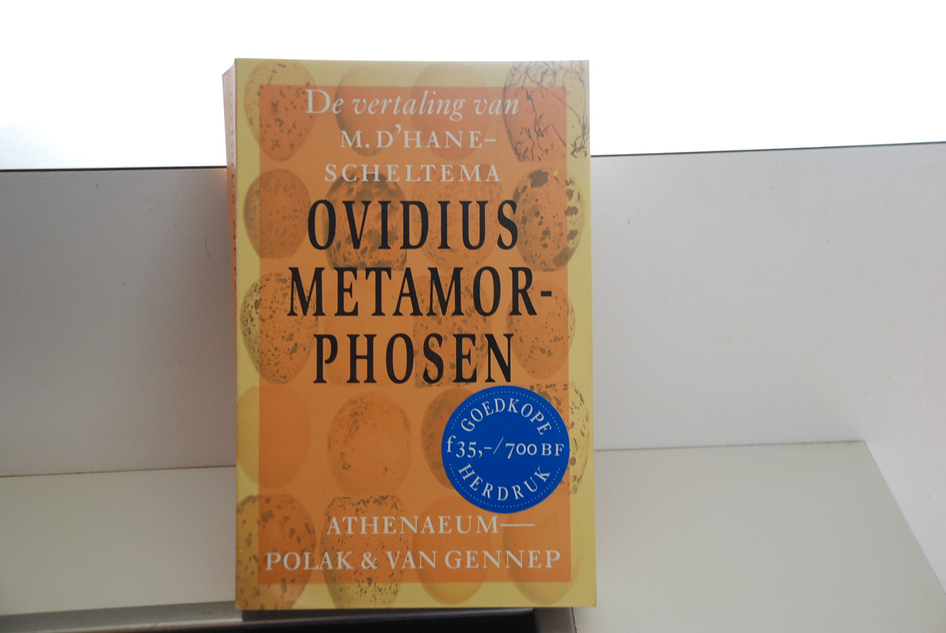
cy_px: 316
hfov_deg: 35.0
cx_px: 473
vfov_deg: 23.8
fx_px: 1500
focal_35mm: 57
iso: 400
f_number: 4.5
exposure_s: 1/20
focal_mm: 38
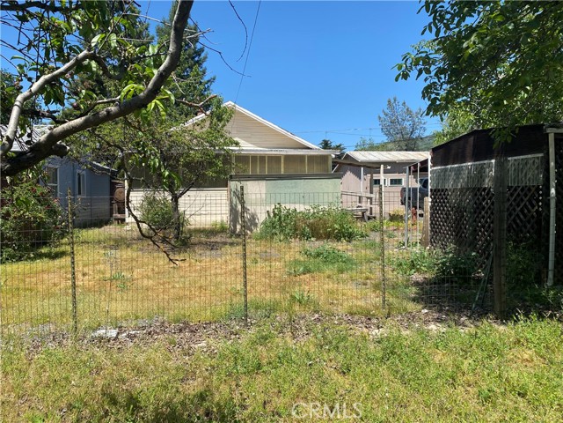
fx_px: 423
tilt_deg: -1.9
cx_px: 282
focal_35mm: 26
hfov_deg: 67.3
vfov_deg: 53.1
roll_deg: -0.1
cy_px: 212
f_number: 1.8
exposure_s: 1/2028
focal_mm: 4.25
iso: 32
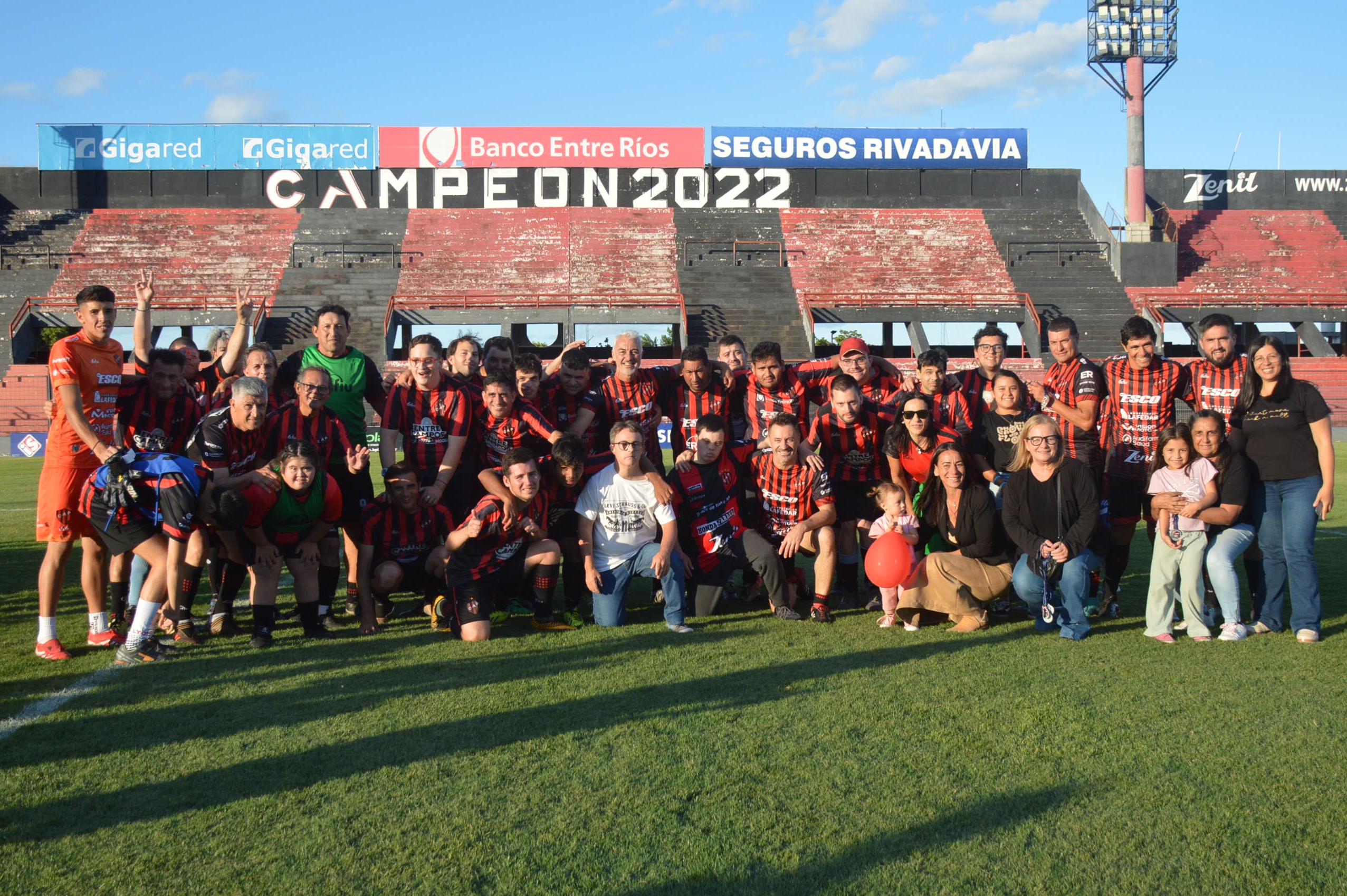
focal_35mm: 33
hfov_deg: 57.3
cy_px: 448
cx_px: 674
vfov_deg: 39.9
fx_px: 1234
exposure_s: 1/1250
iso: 400
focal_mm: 22
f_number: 5
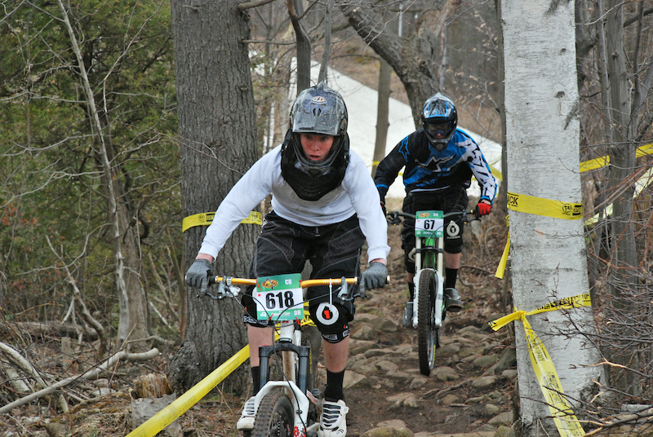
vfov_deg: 9.2
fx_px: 2725
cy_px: 218
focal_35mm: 150
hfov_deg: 13.7
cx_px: 326
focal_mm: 100
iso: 800
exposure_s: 1/800
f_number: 7.1
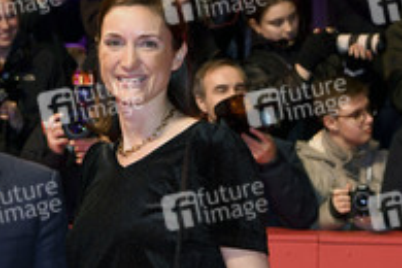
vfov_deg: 11.3
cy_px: 258
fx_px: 1340
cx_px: 36
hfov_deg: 16.8
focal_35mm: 120
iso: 800
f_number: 5
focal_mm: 52
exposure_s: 1/160
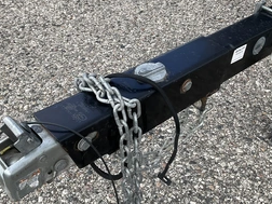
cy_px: 104
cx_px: 137
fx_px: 361
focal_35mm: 46
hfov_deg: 41.2
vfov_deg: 31.5
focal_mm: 3
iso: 25
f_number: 1.8
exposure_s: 1/586
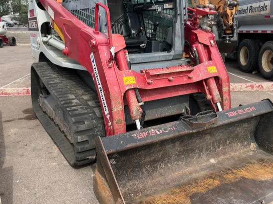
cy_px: 80
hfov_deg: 52.7
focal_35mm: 35
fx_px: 276
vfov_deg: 40.5
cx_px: 137
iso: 50
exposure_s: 1/1600
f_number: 1.6
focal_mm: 5.1
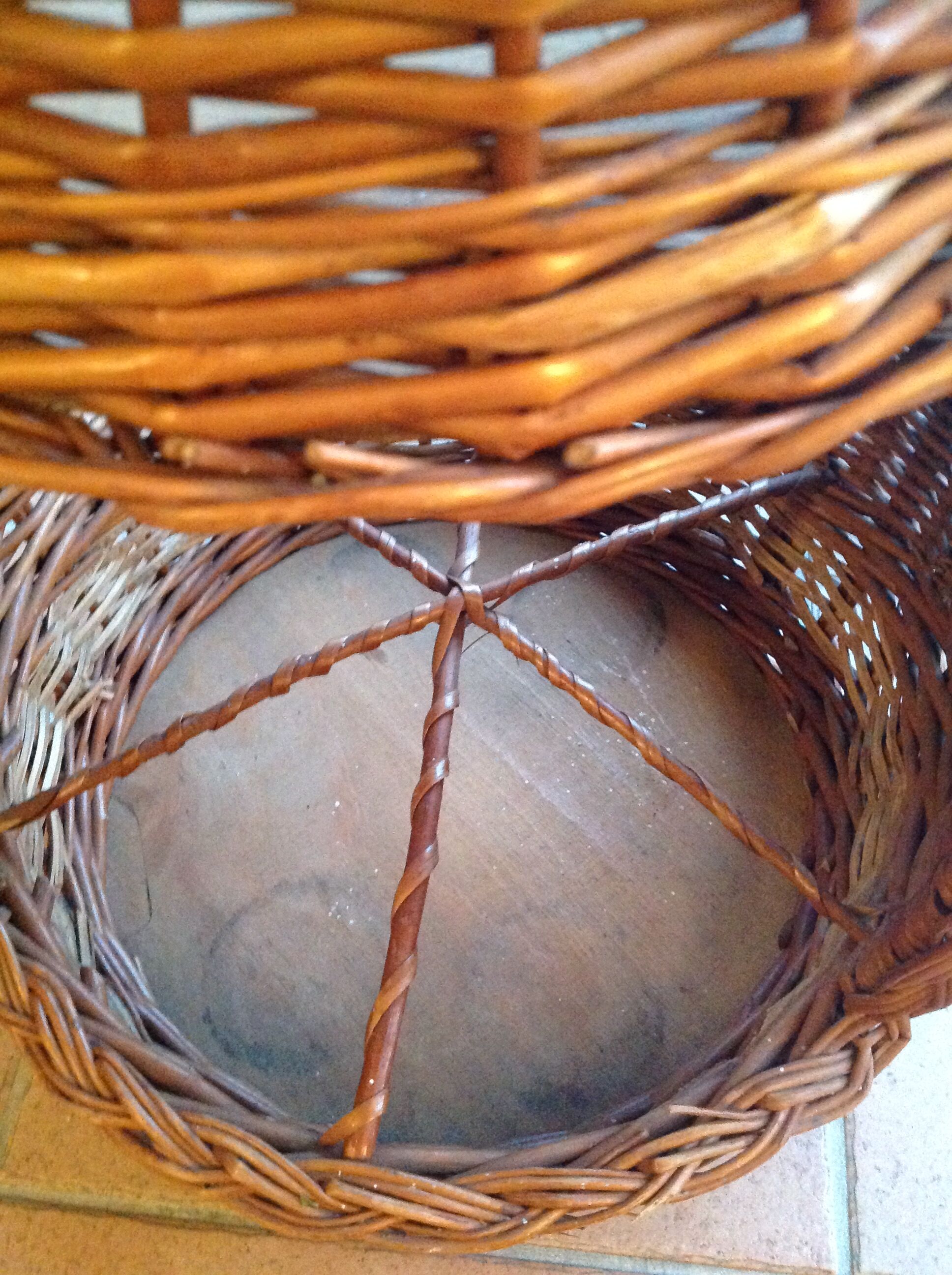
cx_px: 476
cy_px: 638
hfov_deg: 40.6
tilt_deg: -56.4
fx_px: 1287
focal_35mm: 35
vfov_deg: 52.7
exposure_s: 1/17
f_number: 2.4
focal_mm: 4.28
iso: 800
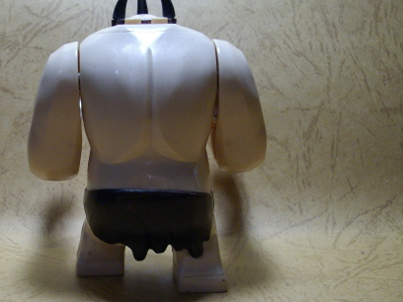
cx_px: 144
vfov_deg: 25.2
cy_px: 140
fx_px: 675
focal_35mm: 58
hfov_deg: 33.0
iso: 160
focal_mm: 6.2
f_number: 2.8
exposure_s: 1/50
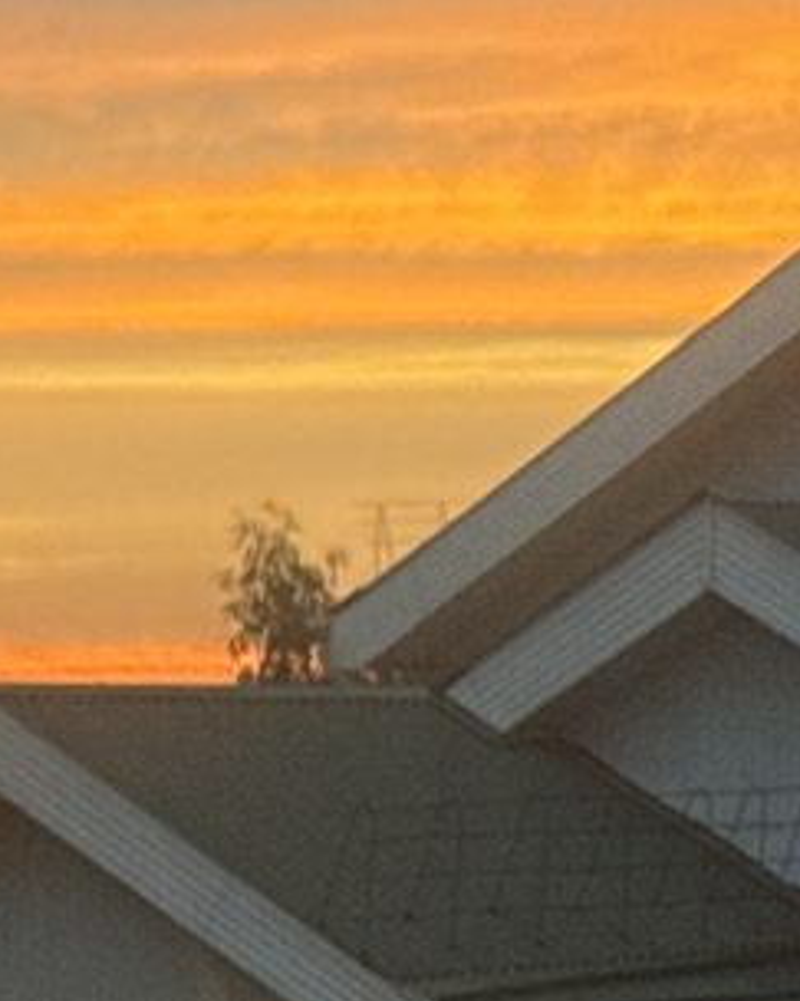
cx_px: 935
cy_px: 649
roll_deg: +2.4
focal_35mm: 308
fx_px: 9120
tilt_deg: +0.3
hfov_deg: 5.0
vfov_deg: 6.3
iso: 125
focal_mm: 6.76
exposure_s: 1/50
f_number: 1.78
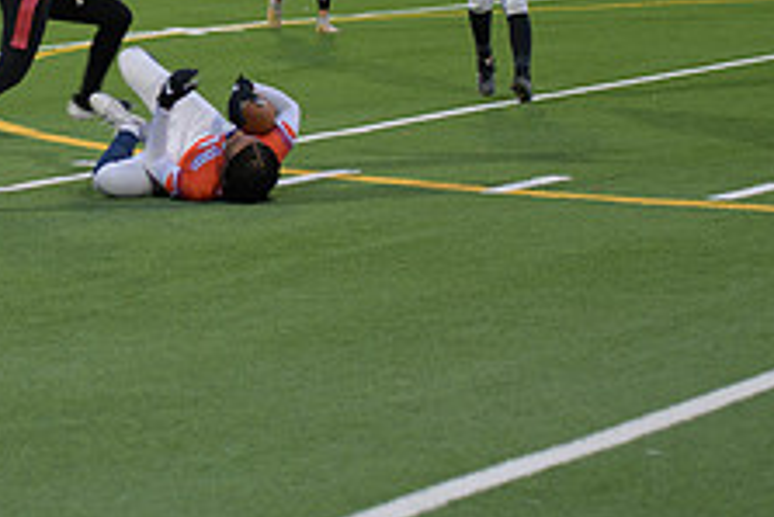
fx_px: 3915
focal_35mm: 182
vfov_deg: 7.5
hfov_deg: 11.2
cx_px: 38
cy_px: 33
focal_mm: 70
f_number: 2.8
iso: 360
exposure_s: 1/200
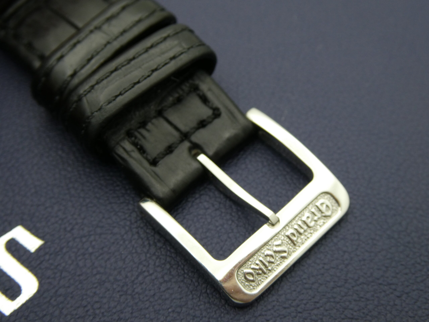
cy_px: 161
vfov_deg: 24.0
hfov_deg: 31.7
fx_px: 756
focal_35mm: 61
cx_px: 214
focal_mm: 10.9
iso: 125
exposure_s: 1/125
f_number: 4.3
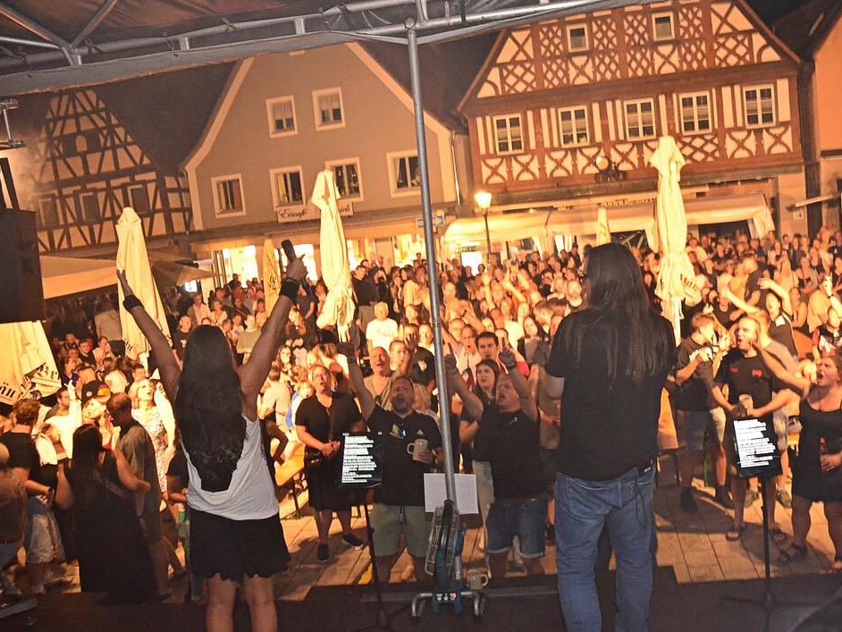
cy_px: 314
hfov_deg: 55.2
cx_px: 478
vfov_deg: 43.0
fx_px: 803
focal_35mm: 33
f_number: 5.6
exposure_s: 1/25
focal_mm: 20
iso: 3200
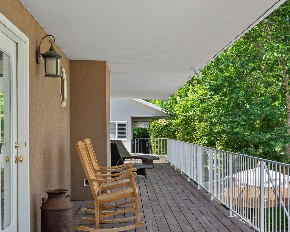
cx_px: 195
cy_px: 136
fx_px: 421
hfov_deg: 37.6
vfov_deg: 30.8
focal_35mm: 49
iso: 800
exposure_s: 1/80
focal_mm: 30
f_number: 8
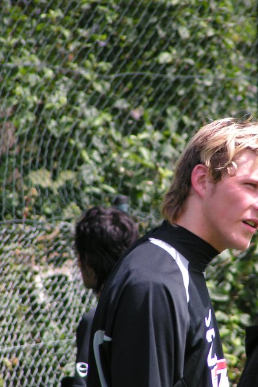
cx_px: 177
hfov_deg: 2.8
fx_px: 5307
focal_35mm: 494
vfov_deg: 4.2
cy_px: 194
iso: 50
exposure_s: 1/400
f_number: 3.5
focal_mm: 54.2
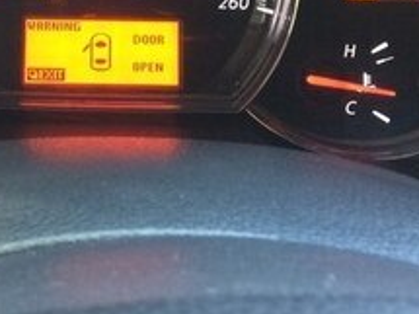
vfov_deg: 15.6
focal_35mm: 89
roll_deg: -1.1
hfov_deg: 21.6
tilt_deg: -14.1
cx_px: 57
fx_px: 1077
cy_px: -120
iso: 125
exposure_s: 1/33
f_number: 2.2
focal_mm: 4.15
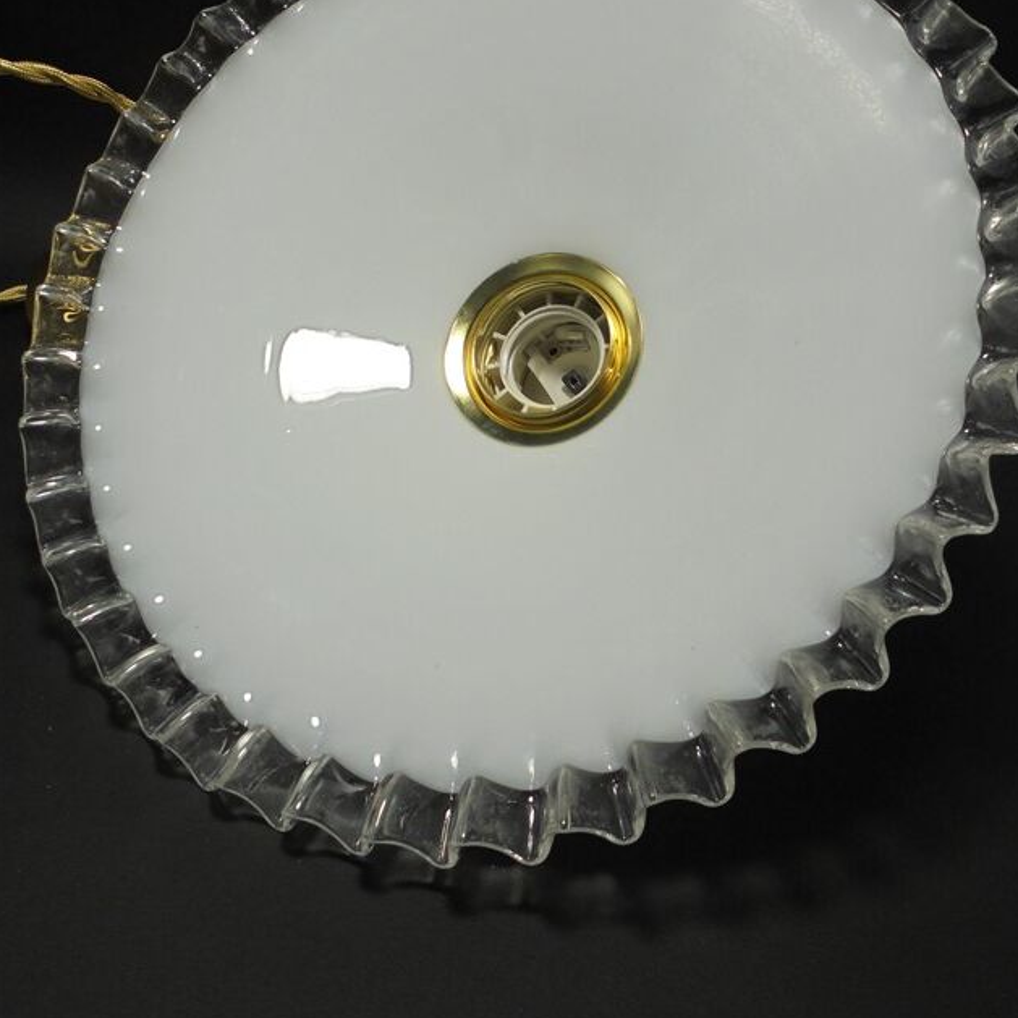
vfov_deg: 38.7
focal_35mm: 43
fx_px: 1431
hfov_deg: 39.2
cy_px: 332
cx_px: 538
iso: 100
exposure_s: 1/100
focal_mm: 6.1
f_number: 4
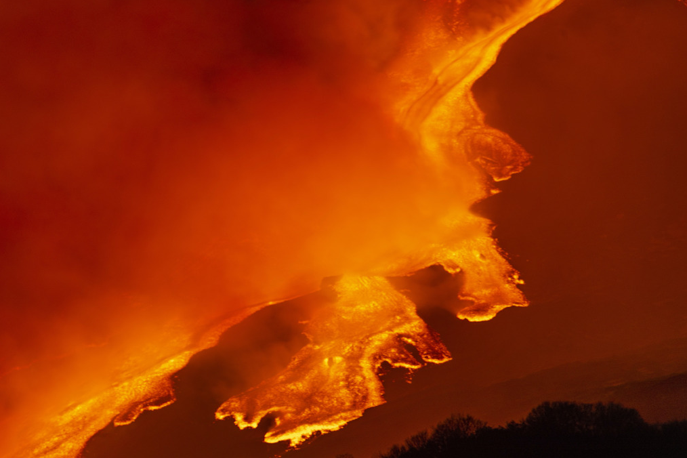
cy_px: 253
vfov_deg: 1.9
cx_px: 288
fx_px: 13548
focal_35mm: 710
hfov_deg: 2.9
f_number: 6.3
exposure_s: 1/1.67
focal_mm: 600
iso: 100
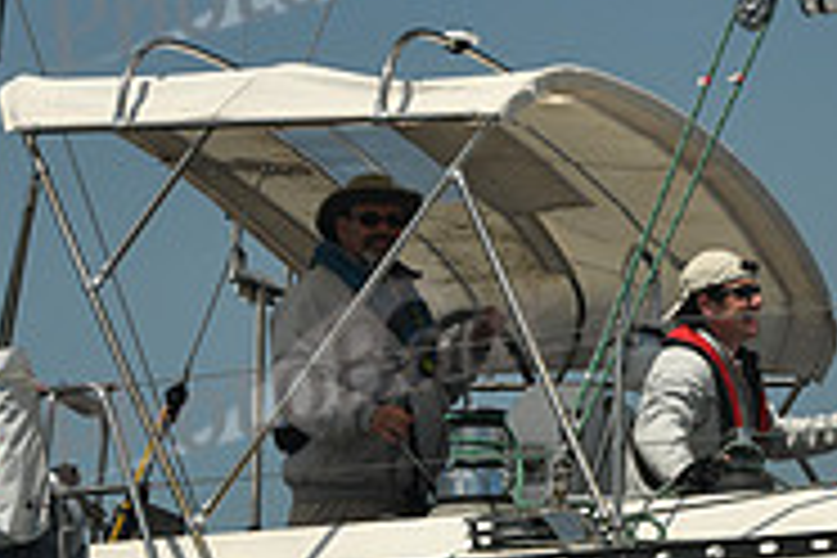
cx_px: 914
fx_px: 5952
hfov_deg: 8.0
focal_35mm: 256
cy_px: 542
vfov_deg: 5.4
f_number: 10
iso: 320
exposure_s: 1/640
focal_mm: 82
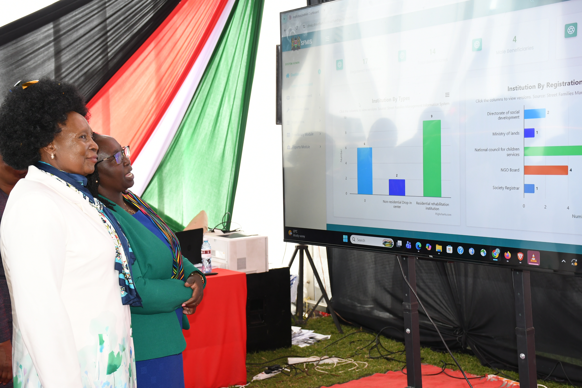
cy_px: 194
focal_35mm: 52
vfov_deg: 26.0
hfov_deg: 38.2
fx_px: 841
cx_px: 291
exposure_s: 1/80
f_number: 5.6
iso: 800
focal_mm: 35
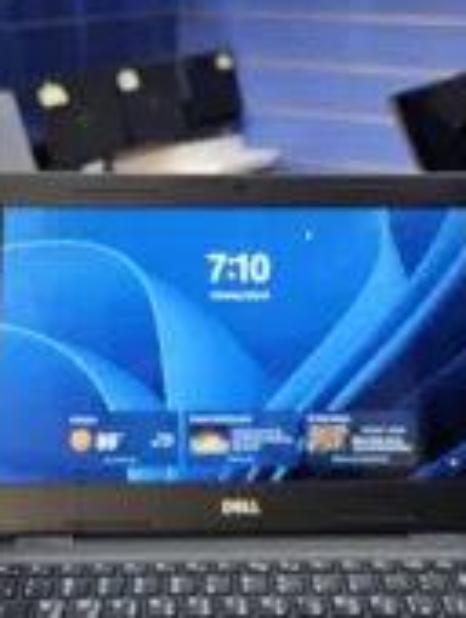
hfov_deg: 27.1
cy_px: 214
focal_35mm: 54
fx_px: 967
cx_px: 226
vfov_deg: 35.2
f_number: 1.7
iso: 200
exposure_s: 1/100
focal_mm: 6.3
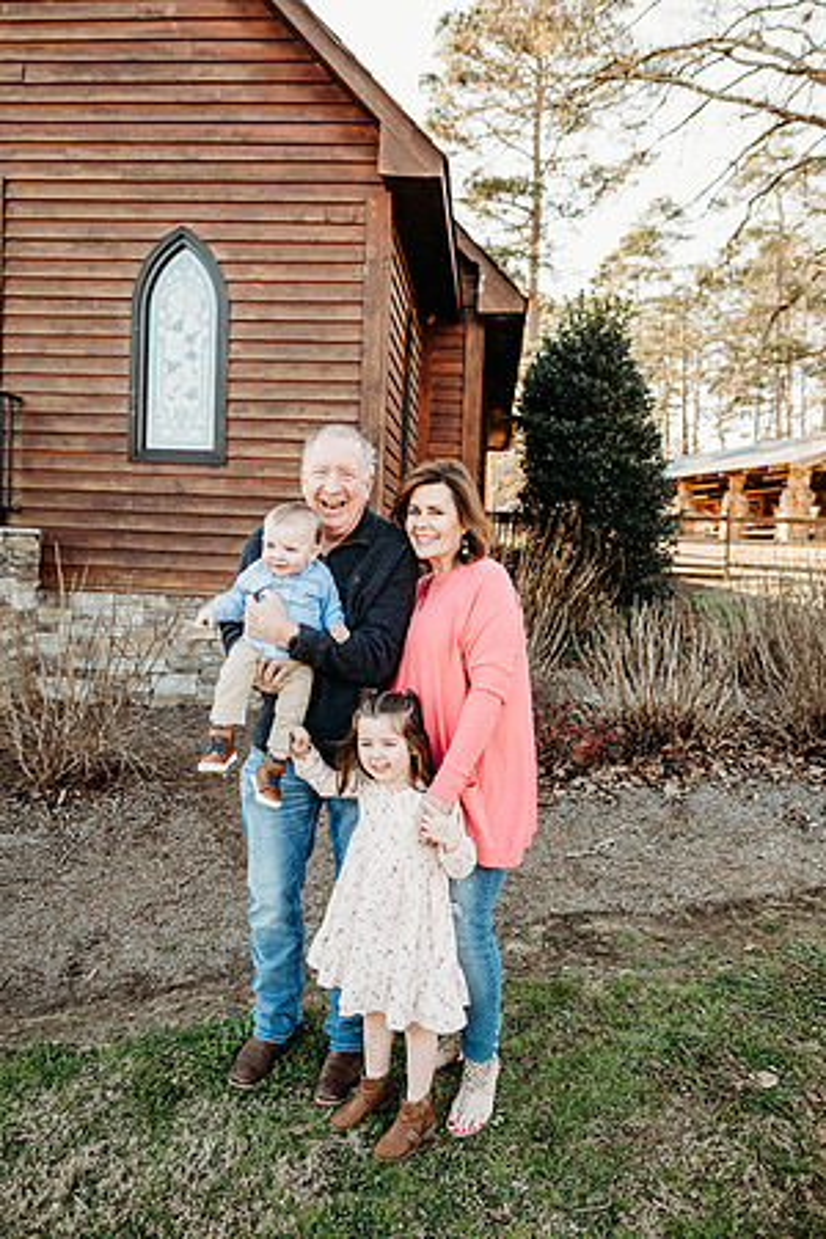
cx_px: 413
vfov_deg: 73.7
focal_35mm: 24
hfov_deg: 53.1
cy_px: 620
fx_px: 826
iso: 250
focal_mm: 24
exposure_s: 1/320
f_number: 2.8
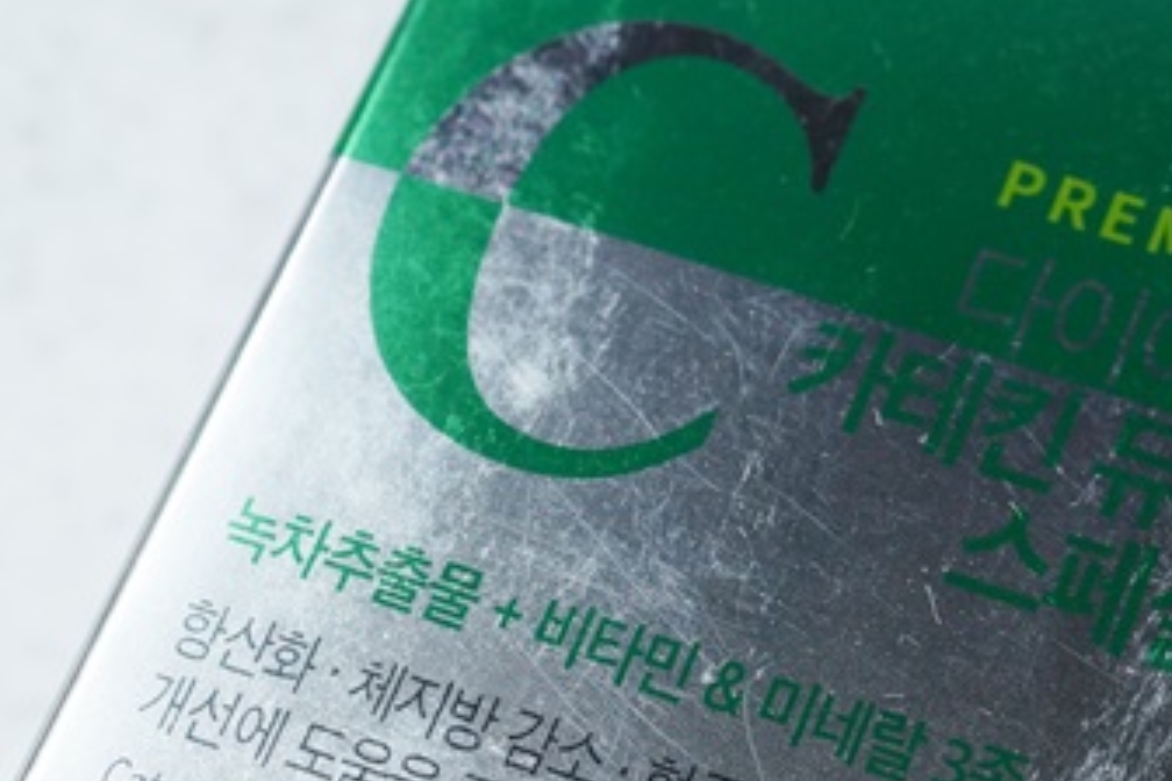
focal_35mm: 107
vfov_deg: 12.8
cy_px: 558
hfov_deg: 19.1
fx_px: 3483
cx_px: 551
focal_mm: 30
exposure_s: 1/200
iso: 400
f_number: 7.1
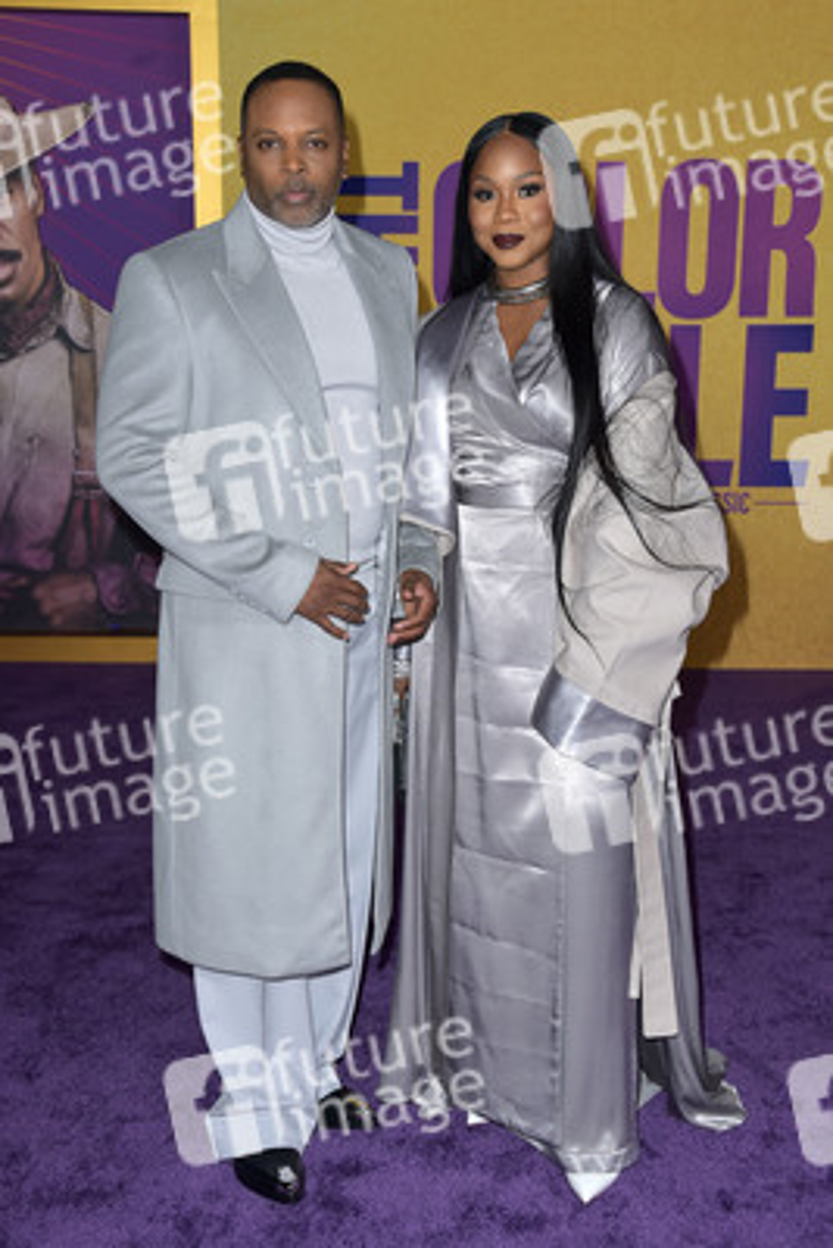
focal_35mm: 50
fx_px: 1734
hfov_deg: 27.0
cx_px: 416
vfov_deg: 39.6
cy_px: 624
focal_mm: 50
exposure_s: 1/250
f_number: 6.3
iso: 320
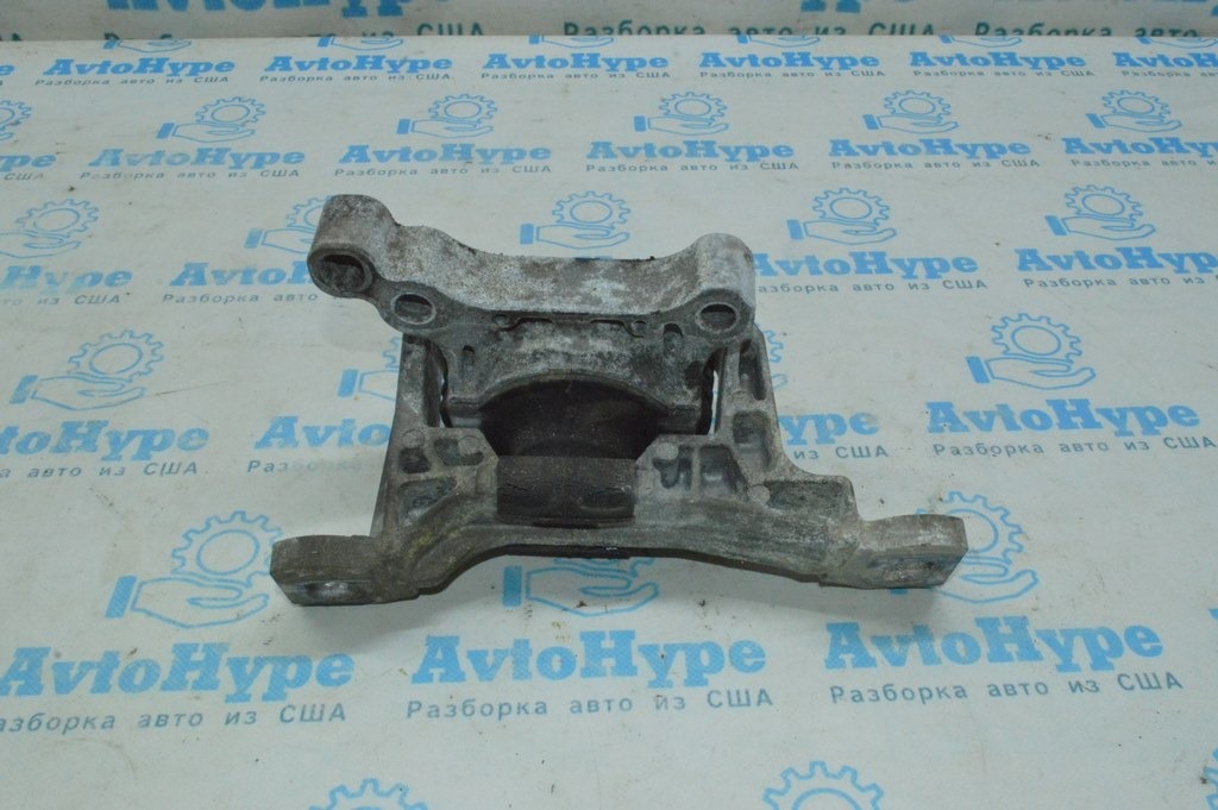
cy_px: 405
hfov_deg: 57.3
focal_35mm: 33
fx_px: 1116
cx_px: 609
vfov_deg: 39.9
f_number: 25
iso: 6400
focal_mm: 22
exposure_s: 1/60
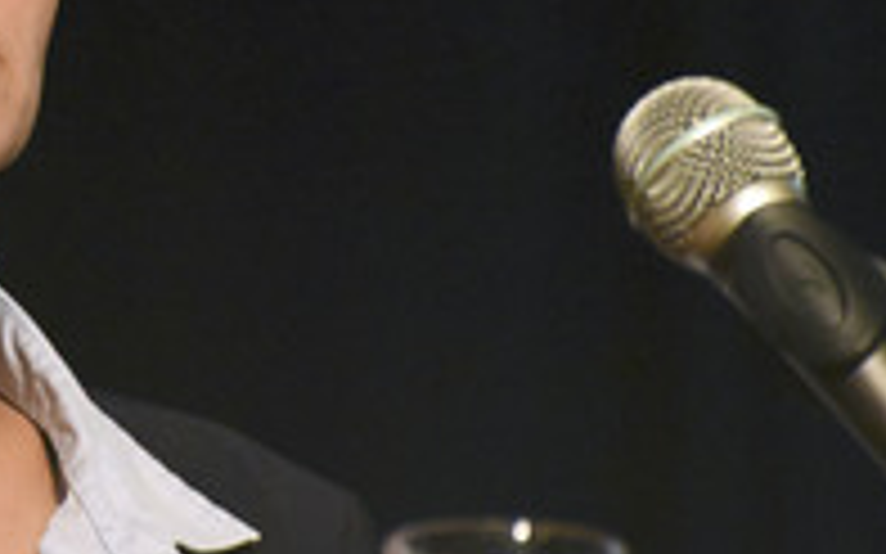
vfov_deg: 1.9
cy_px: 162
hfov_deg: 3.0
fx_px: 16922
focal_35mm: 701
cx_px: 16
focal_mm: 300
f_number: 7.1
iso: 12800
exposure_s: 1/250
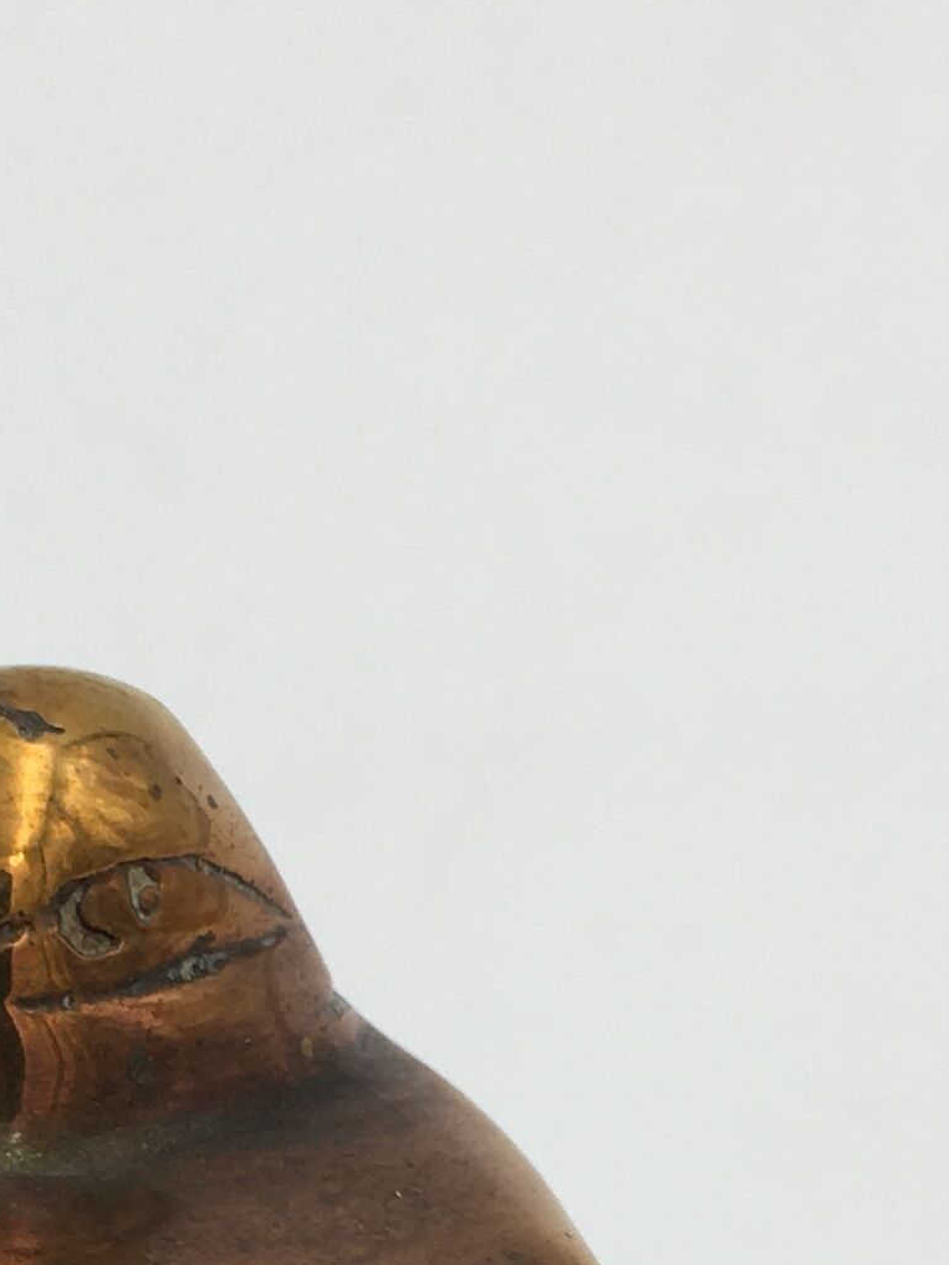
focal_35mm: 115
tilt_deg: -49.8
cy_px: 1708
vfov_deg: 16.1
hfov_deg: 12.8
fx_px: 4203
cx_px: 245
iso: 25
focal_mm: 4.15
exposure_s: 1/111
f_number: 2.2
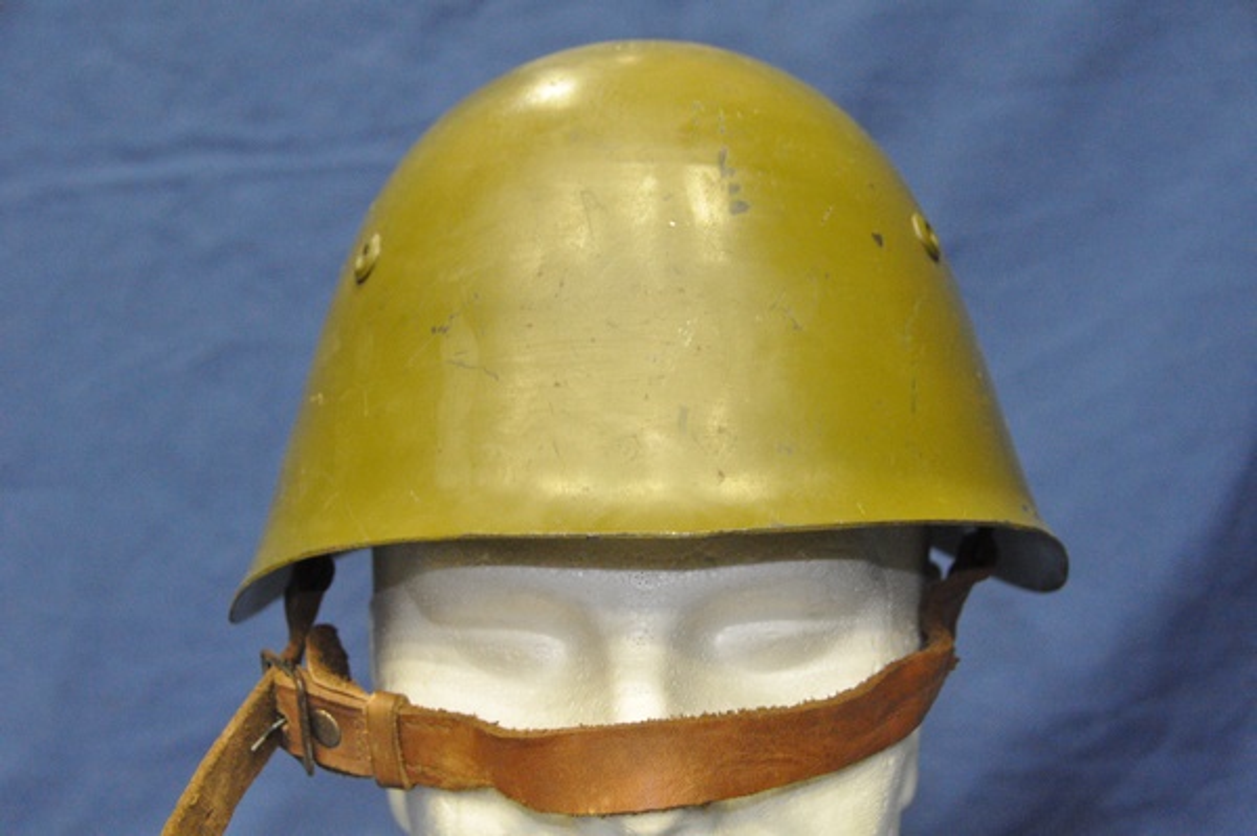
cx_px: 628
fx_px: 1989
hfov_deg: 35.1
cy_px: 418
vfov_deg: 23.7
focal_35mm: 57
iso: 3200
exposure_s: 1/30
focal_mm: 38
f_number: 5.6
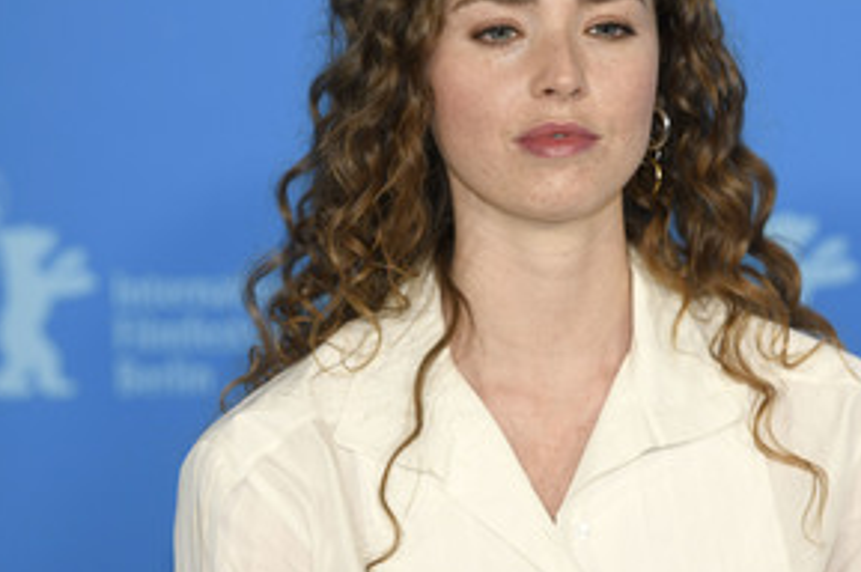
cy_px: 247
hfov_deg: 7.8
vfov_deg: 5.2
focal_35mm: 265
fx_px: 6331
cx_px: 535
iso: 800
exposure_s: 1/400
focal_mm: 170
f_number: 3.5
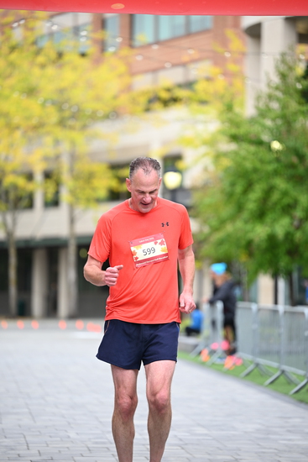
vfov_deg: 13.7
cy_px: 231
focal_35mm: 150
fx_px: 1924
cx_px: 154
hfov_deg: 9.2
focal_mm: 150
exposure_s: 1/1600
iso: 640
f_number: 2.8
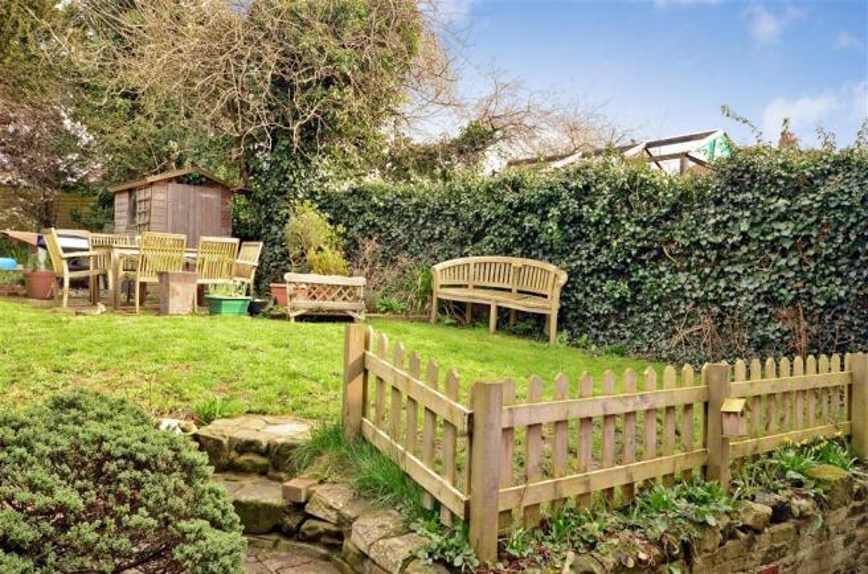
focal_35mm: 30
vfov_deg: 43.4
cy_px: 287
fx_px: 722
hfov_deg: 62.0
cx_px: 434
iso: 640
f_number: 13
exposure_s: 1/60
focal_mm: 20
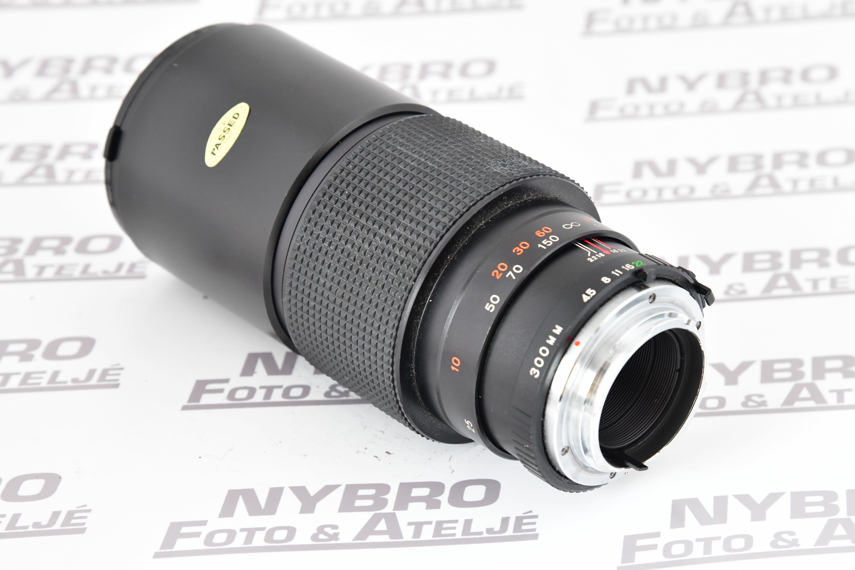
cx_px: 428
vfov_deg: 11.4
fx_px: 2850
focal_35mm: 120
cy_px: 285
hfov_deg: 17.1
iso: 2000
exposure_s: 1/125
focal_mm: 120
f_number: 10
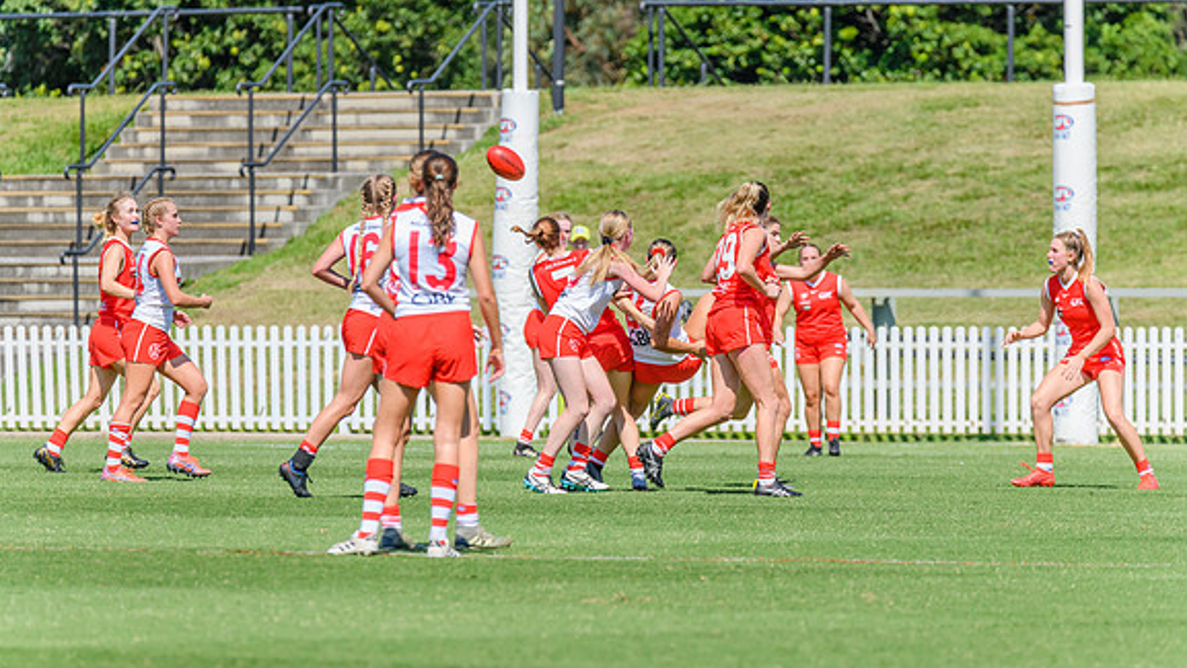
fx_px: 13916
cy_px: 332
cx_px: 592
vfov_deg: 2.8
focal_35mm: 442
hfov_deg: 4.9
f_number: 9
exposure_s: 1/2000
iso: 800
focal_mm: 420
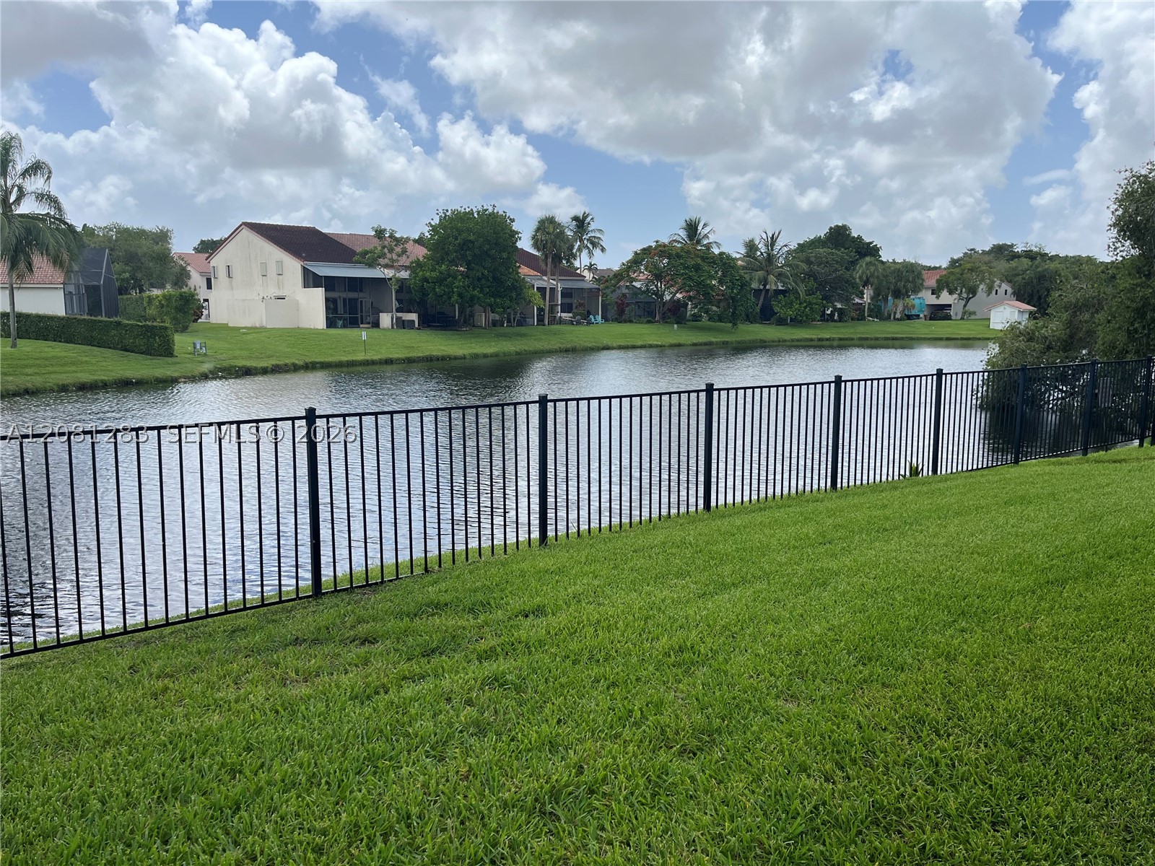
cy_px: 433
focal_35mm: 26
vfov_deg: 53.1
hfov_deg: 67.3
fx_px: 868
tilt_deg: -9.1
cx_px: 578
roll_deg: -0.6
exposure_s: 1/3215
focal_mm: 5.1
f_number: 1.6
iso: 50
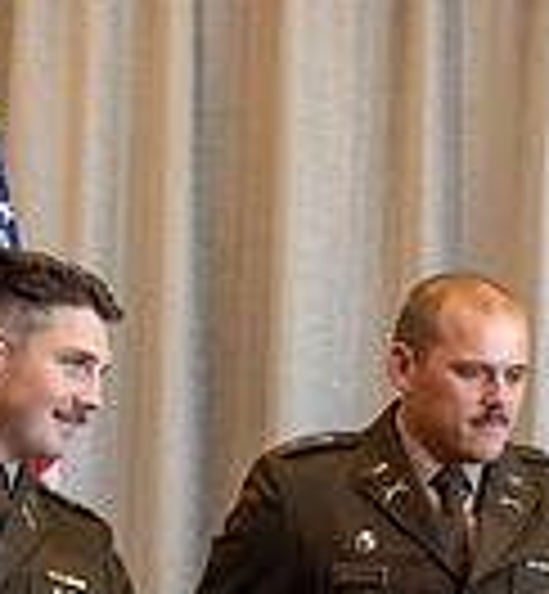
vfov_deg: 10.6
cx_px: 668
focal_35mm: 169
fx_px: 3159
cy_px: 681
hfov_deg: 9.8
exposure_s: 1/125
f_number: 2.8
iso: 200
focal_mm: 37
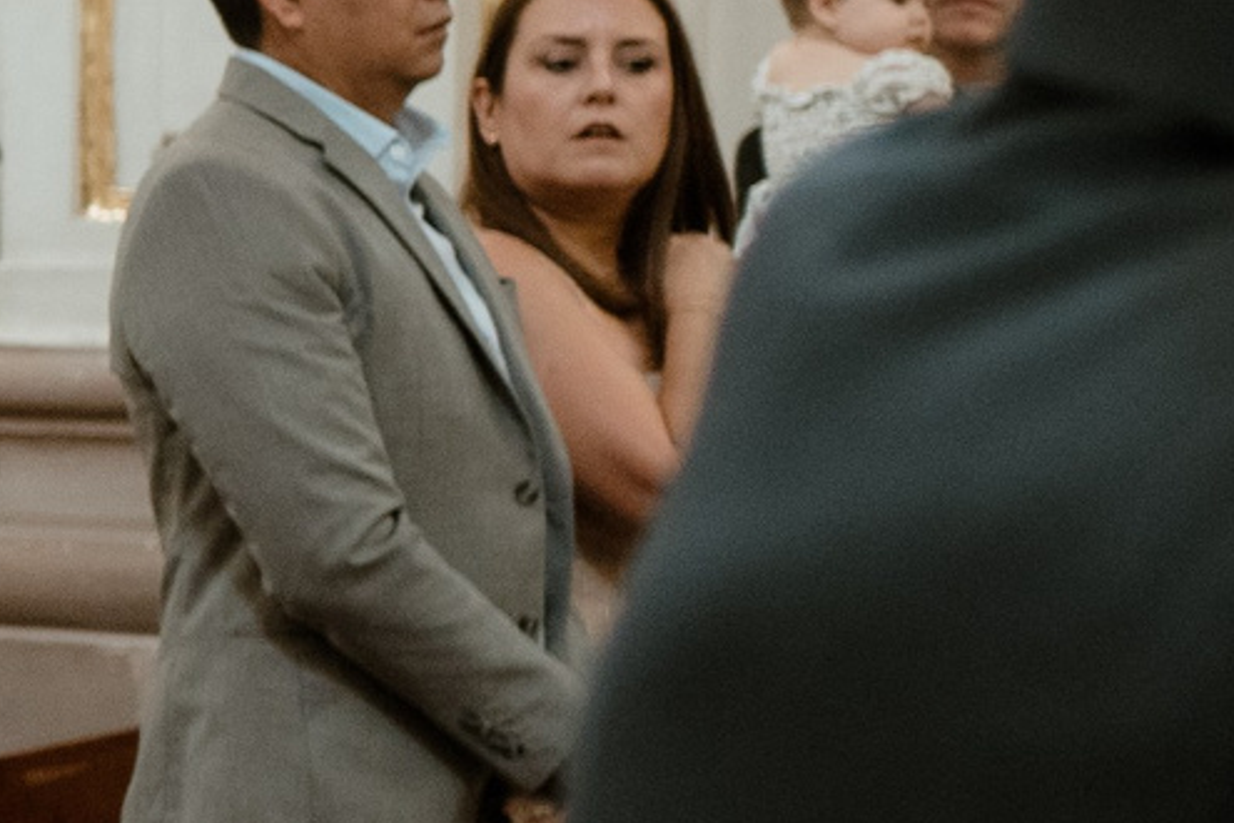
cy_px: 405
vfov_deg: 11.1
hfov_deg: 12.3
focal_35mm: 124
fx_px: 4250
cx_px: -1895
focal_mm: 16
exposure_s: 1/100
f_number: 2
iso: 800
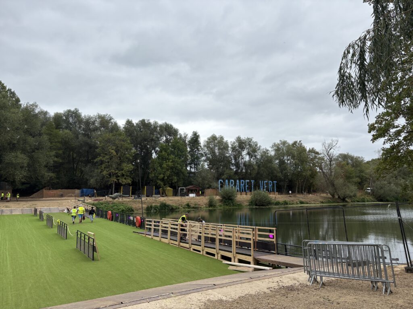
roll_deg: +0.1
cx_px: 206
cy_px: 154
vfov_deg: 53.1
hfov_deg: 67.3
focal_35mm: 26
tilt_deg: +6.7
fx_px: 310
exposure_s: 1/1626
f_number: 1.6
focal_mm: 5.96
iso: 50
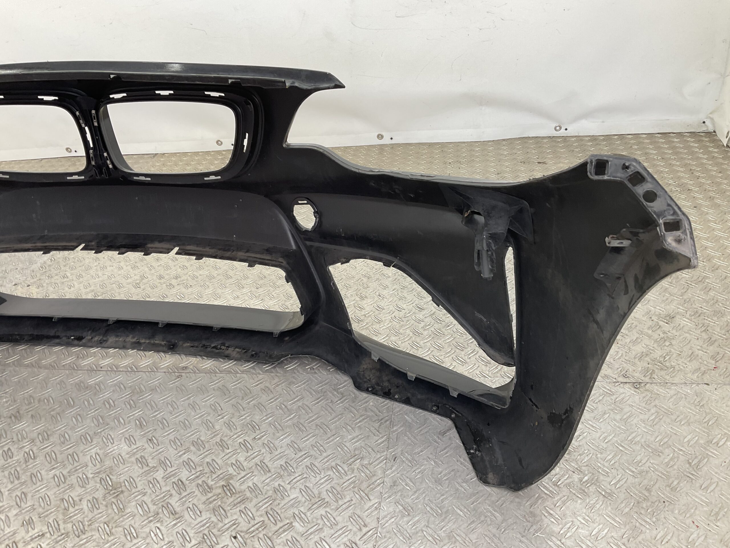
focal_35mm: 29
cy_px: 274
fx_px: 612
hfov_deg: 61.7
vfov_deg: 48.2
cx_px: 365
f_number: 1.8
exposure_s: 1/100
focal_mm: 3
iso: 25
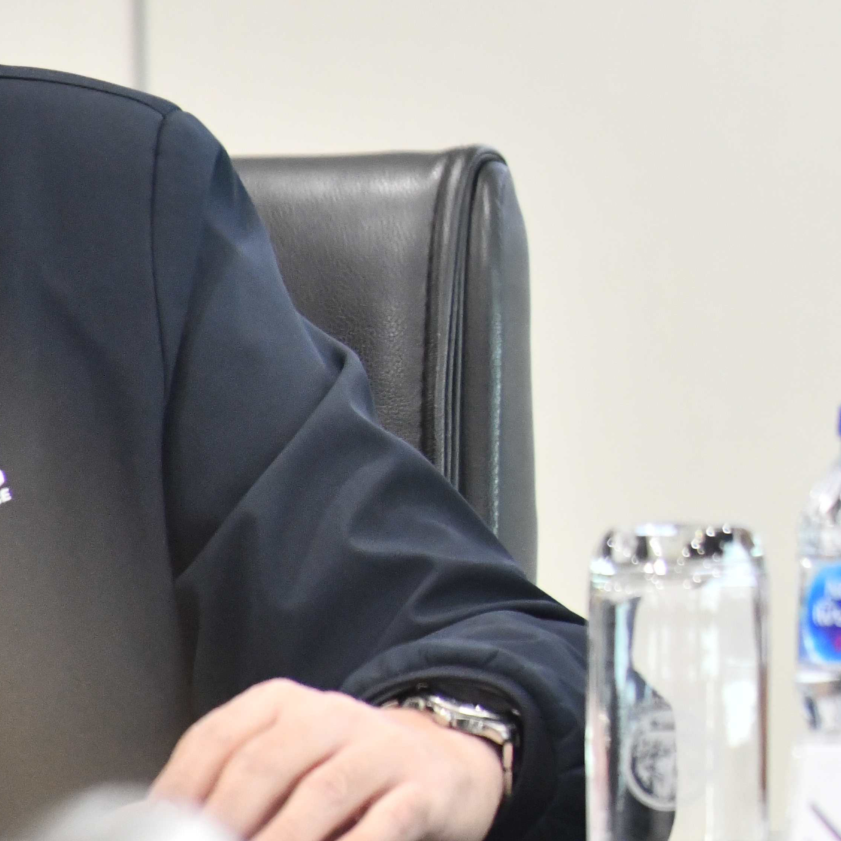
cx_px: 1532
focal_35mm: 1246
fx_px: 34249
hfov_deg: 1.4
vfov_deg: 1.4
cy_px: 59
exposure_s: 1/160
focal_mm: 400
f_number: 5.6
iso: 3600
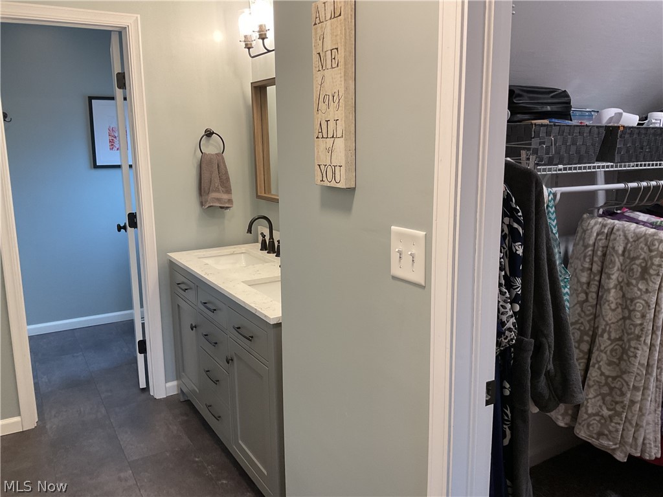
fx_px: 555
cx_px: 332
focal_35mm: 29
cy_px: 248
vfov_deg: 48.2
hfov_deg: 61.7
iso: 64
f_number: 1.8
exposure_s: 1/60
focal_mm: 3
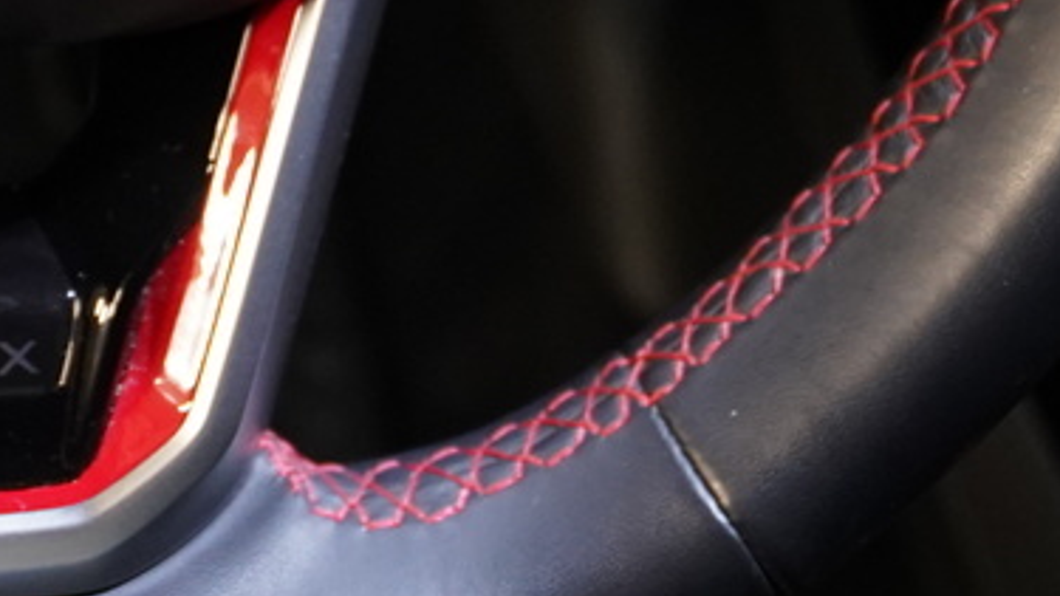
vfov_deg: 12.9
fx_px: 2164
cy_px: -715
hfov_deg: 25.4
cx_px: -122
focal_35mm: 77
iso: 2500
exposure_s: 1/60
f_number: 2.8
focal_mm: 17
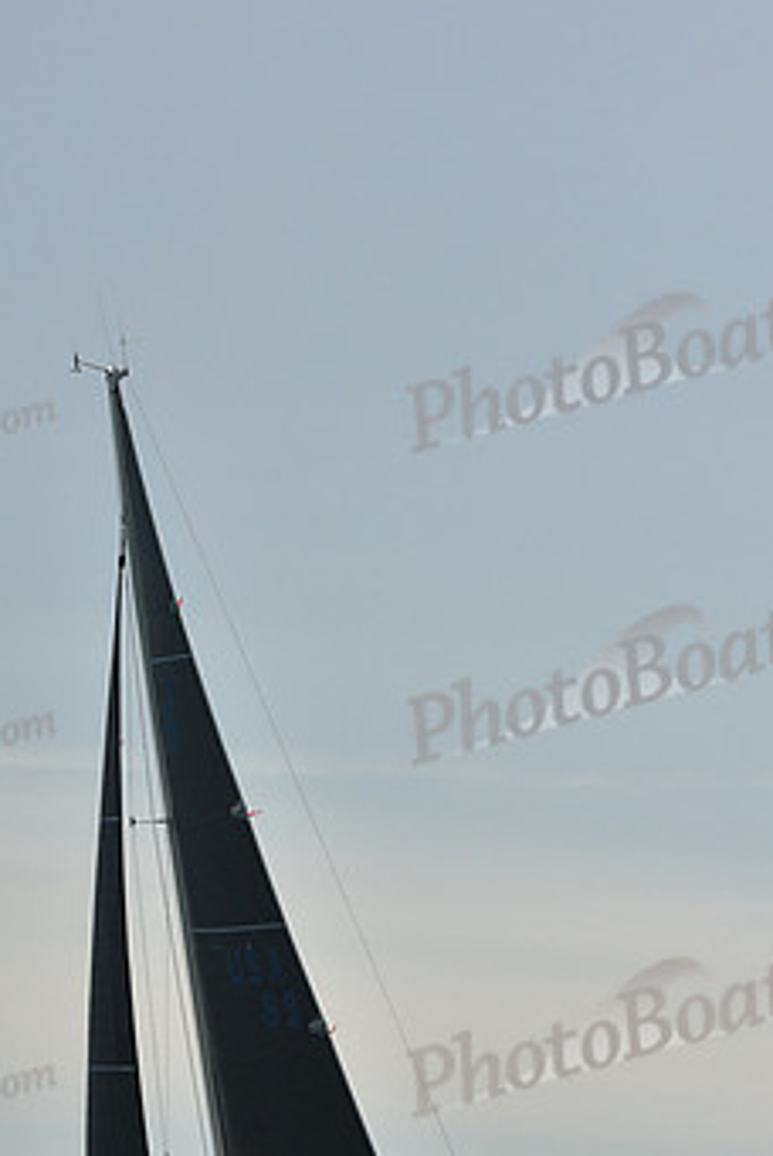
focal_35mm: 119
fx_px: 3825
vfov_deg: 17.1
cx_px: 232
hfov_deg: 11.5
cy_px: 902
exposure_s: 1/1000
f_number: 7.1
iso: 320
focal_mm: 70
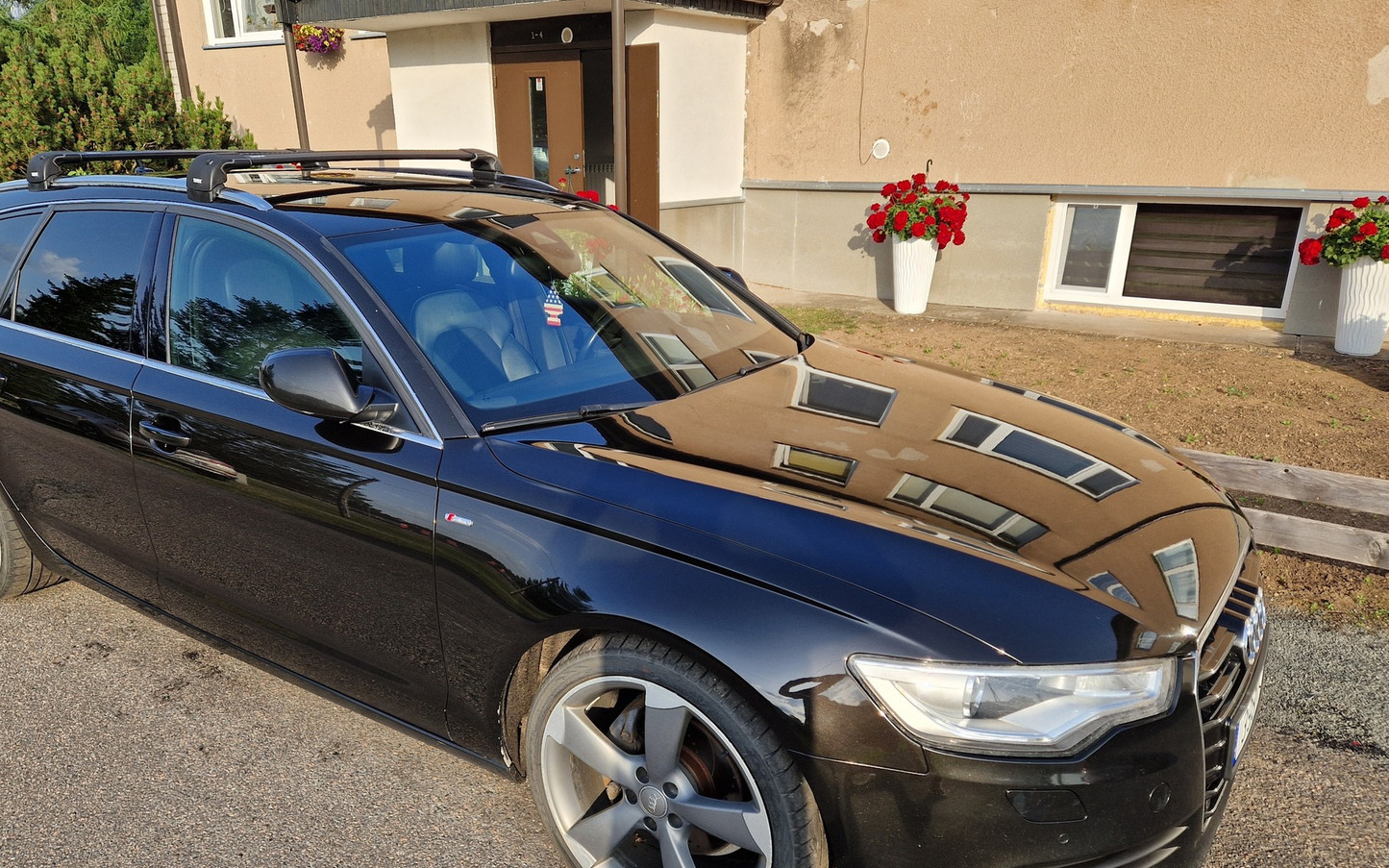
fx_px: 1022
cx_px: 670
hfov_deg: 68.4
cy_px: 530
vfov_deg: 45.7
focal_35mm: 27
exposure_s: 1/782
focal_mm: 5.4
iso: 50
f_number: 1.8
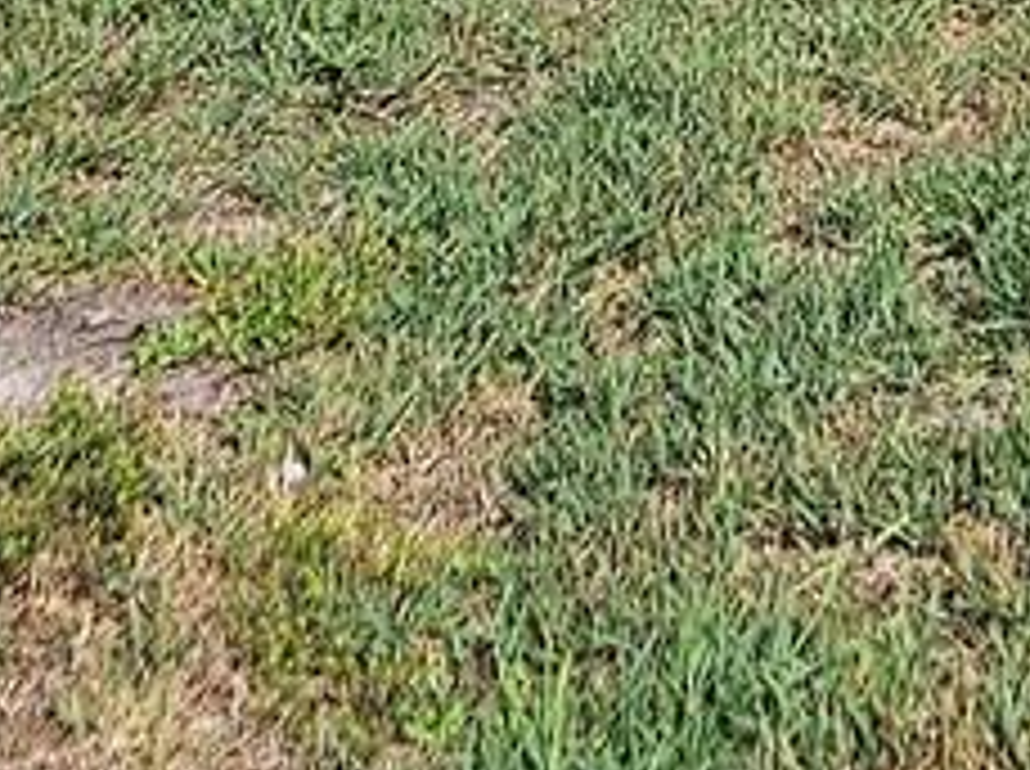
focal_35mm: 91
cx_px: 967
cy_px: -1049
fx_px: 2703
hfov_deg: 21.0
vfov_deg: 12.7
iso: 50
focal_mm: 2.2
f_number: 2.2
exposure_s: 1/3550
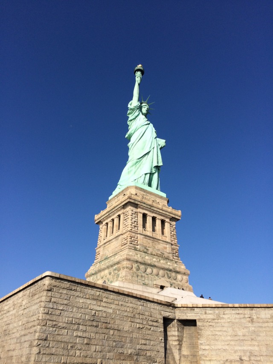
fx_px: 305
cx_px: 136
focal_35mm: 29
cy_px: 182
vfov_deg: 61.7
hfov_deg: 48.2
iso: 32
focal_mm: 4.15
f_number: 2.2
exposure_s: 1/2740
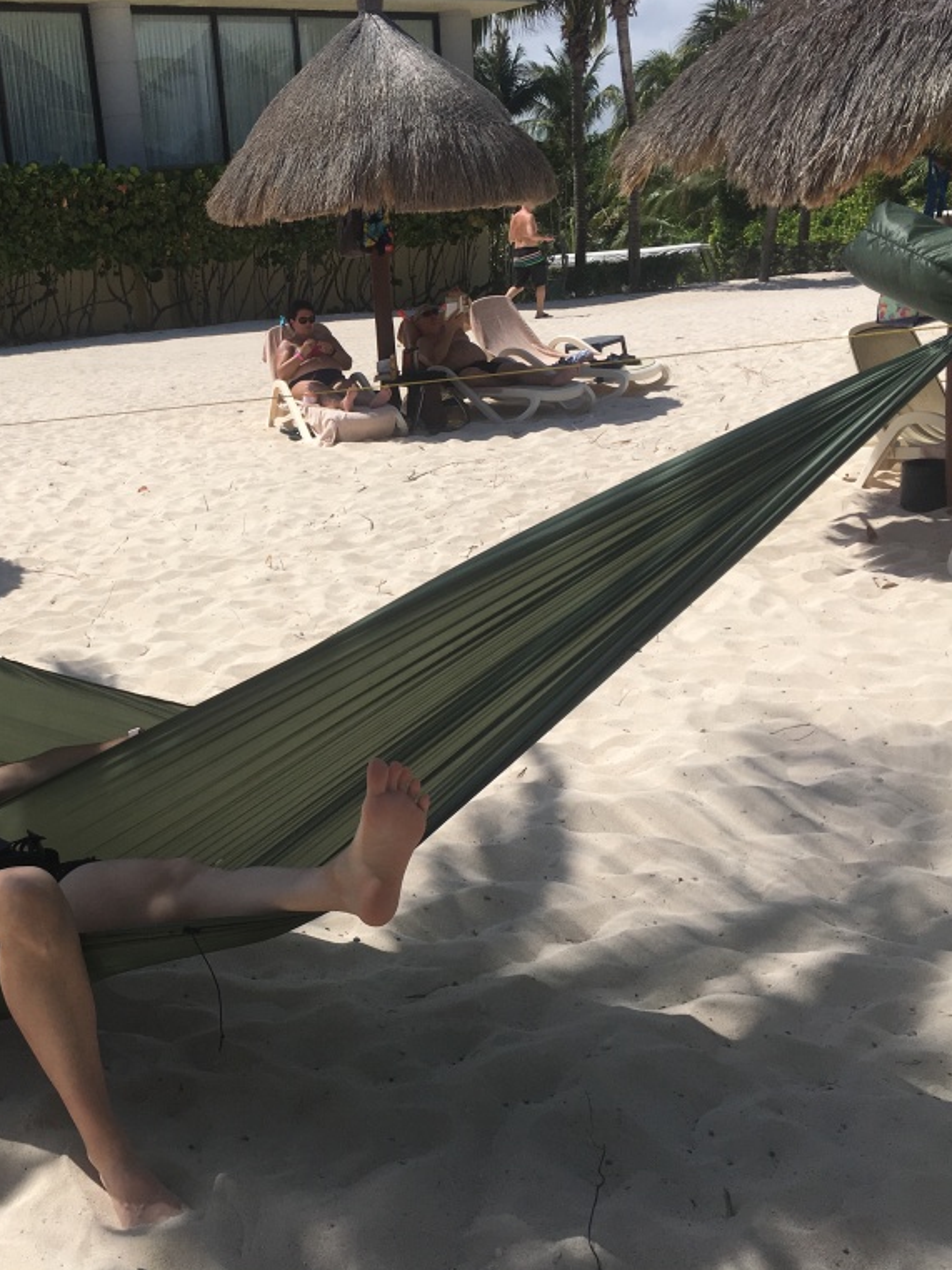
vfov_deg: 47.9
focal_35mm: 39
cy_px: 634
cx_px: 207
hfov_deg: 35.8
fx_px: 1430
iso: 25
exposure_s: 1/3663
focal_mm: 4.15
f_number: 2.2
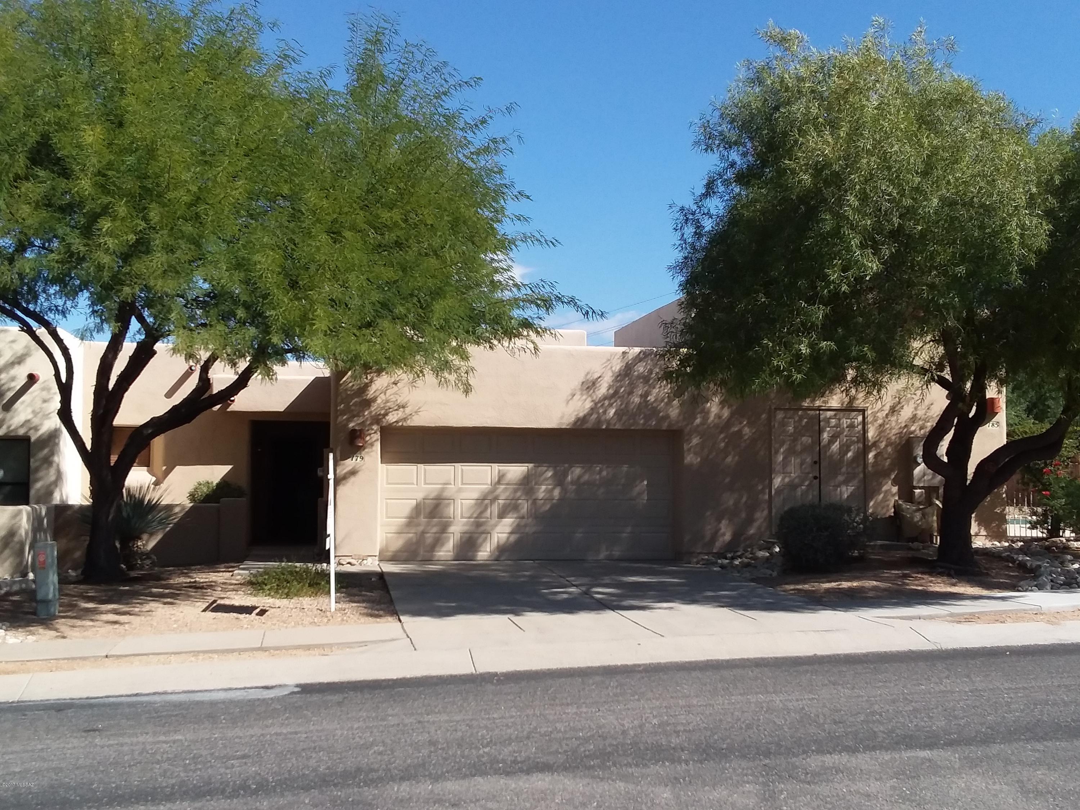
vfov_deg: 51.4
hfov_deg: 65.3
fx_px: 842
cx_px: 540
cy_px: 405
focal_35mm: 27
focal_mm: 2.91
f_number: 1.9
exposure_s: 1/1346
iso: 50
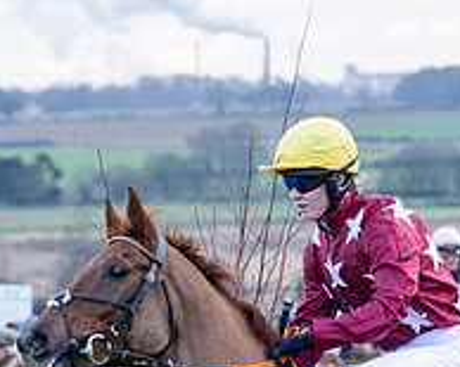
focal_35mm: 411
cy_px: 511
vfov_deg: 3.8
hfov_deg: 4.7
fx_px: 5593
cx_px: 511
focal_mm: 84
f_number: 4
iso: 1000
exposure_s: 1/400
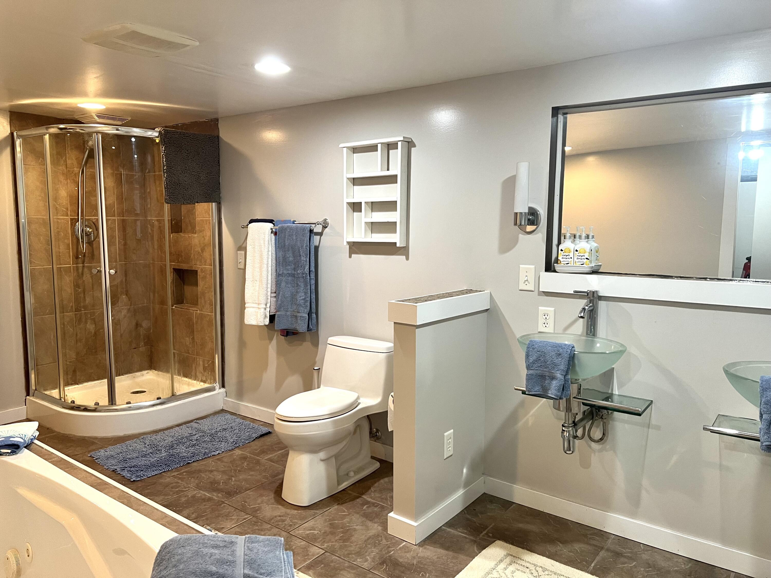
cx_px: 386
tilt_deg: -2.5
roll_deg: -2.6
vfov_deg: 53.1
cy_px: 289
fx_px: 579
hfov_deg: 67.3
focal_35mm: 26
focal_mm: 5.7
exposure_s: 1/60
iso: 125
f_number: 1.5
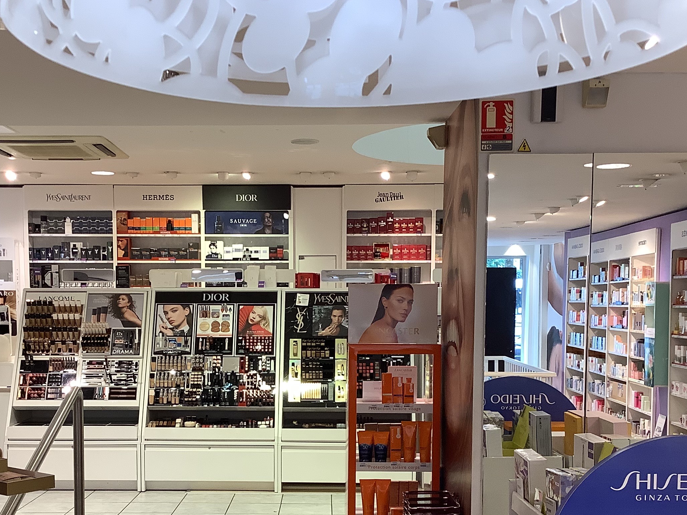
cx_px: 288
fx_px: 973
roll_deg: +0.5
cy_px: 394
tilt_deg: -5.8
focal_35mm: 49
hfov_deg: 38.8
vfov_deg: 29.2
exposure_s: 1/50
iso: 64
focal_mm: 3.3
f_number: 2.4
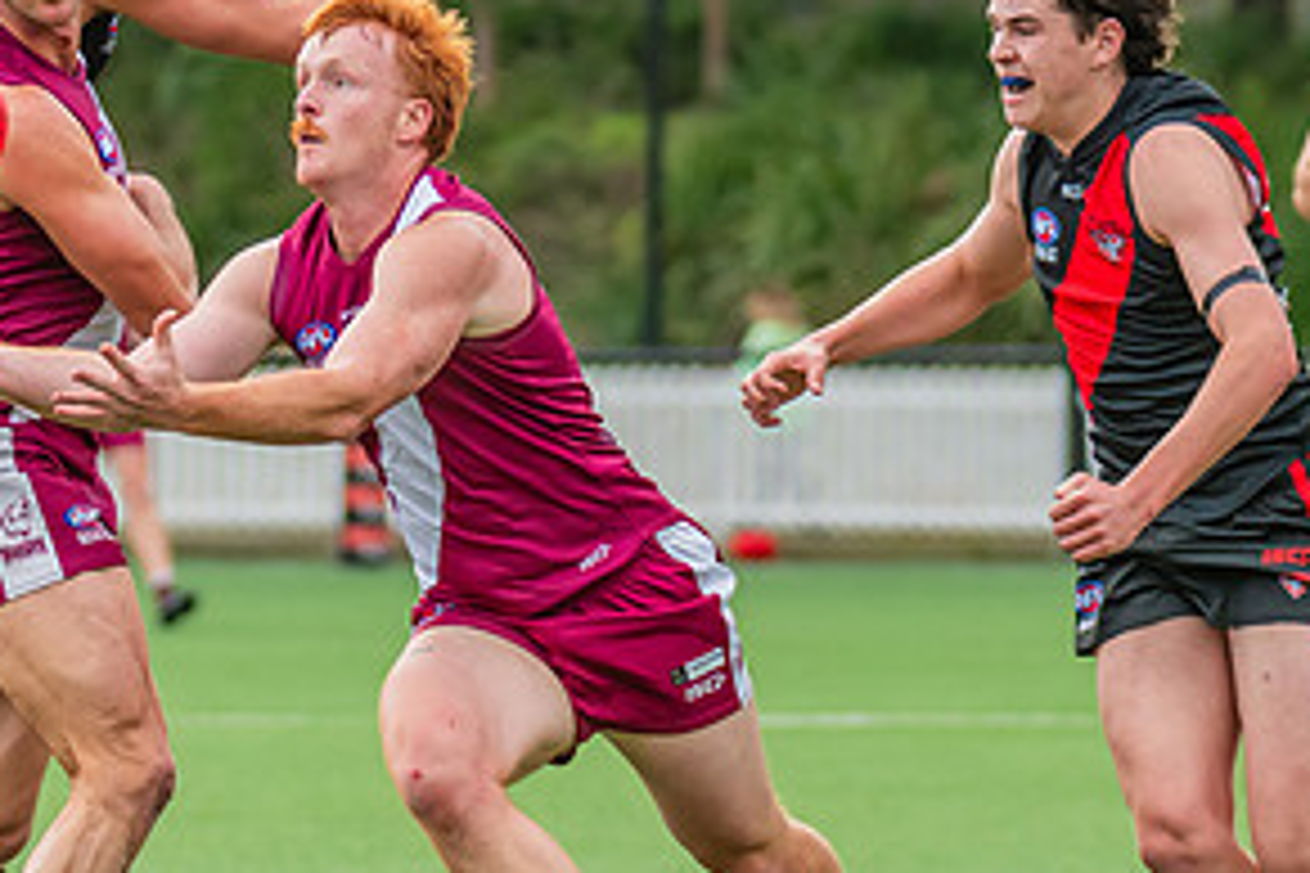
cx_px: 43
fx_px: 19794
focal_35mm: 544
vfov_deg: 2.5
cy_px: 191
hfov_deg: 3.8
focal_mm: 190
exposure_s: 1/1250
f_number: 5
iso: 800
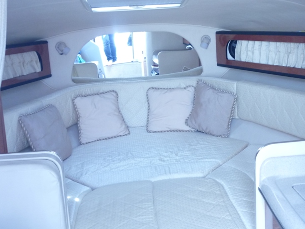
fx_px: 449
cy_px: 133
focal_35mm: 51
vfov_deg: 28.5
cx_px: 196
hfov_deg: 37.2
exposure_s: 1/30
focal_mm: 6.4
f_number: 3
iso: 250
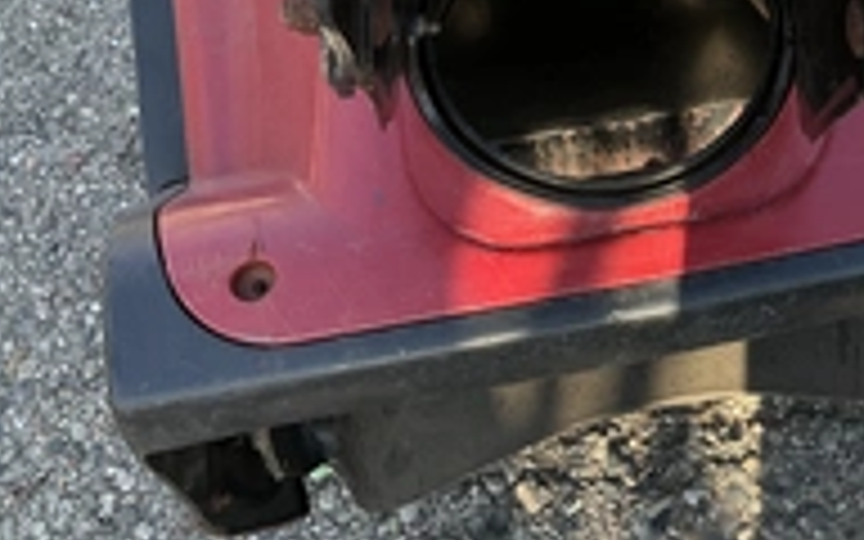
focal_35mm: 64
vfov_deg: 20.0
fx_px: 1507
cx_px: 796
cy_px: 72
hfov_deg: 30.4
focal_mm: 3
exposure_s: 1/153
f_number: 1.8
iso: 20
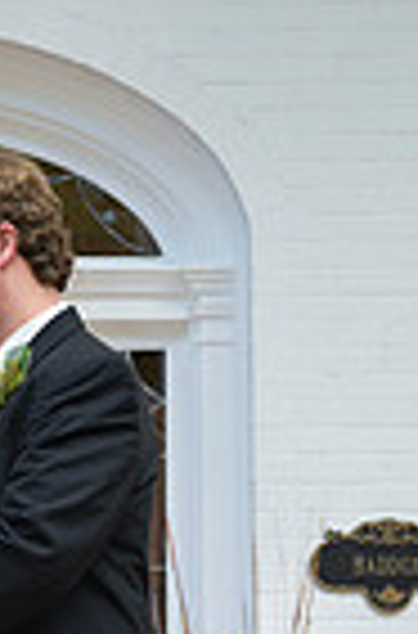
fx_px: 2807
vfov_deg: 12.8
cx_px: -88
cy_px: 594
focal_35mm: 160
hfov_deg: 8.4
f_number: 5
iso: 400
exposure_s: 1/200
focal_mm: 50
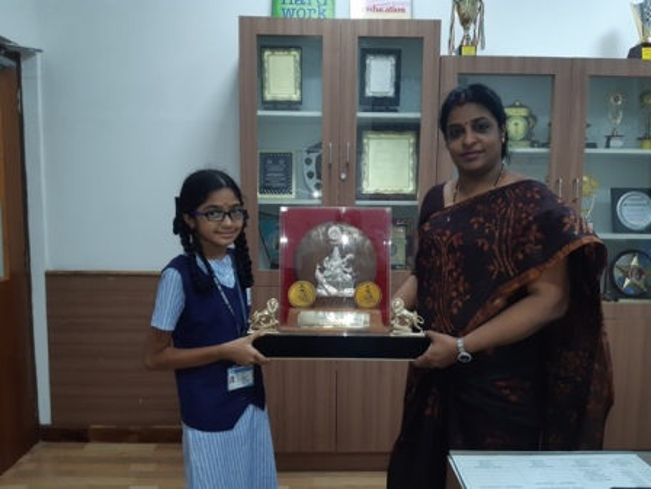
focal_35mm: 26
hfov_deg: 67.3
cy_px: 244
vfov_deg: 53.1
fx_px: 489
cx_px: 326
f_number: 1.7
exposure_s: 1/50
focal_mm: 3.92
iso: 250
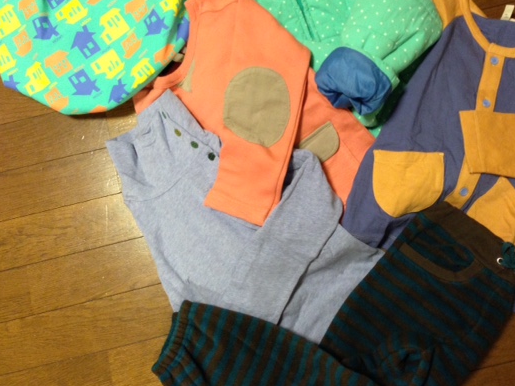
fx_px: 610
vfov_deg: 35.0
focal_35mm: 41
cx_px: 301
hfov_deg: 45.6
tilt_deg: -79.2
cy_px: 156
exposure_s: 1/20
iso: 250
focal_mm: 4.12
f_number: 2.4
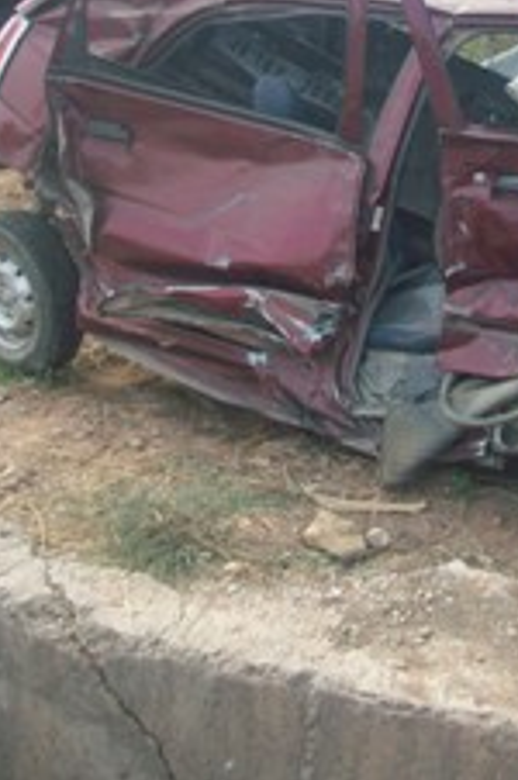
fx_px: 1277
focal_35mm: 59
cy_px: 283
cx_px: 480
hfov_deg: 22.3
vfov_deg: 33.8
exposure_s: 1/320
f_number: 2.8
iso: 64
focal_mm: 5.7
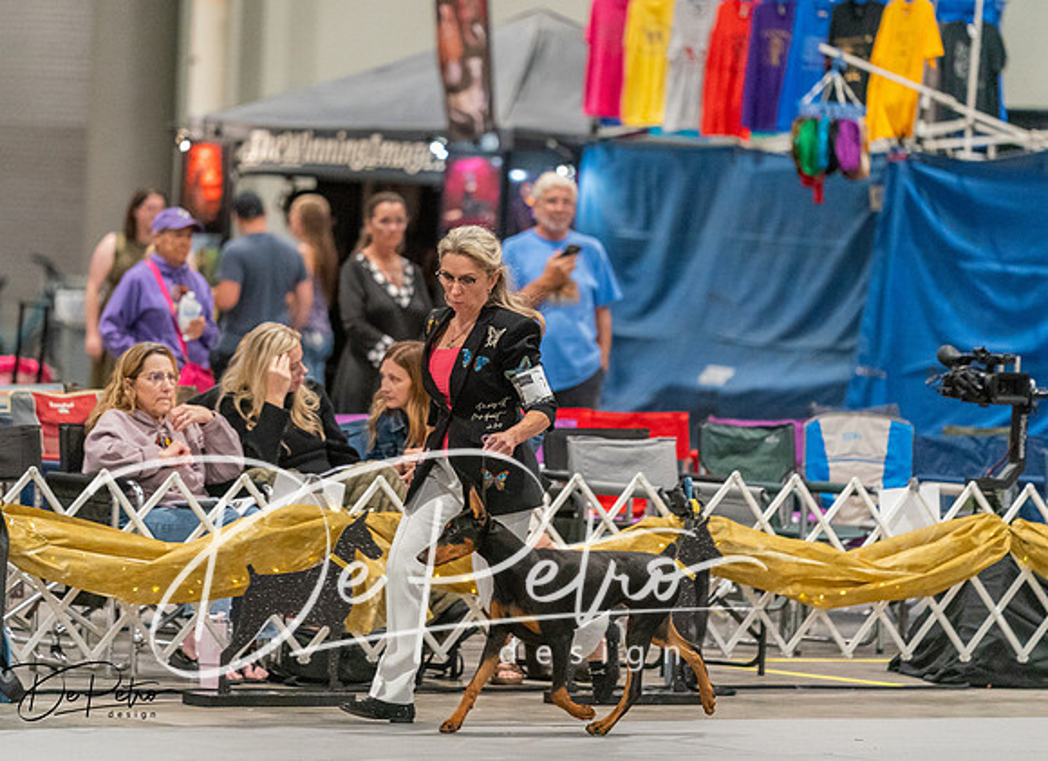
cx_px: 477
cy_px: 340
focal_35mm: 252
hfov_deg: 8.0
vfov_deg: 5.8
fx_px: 7532
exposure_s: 1/250
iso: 6400
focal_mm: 200
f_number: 2.8
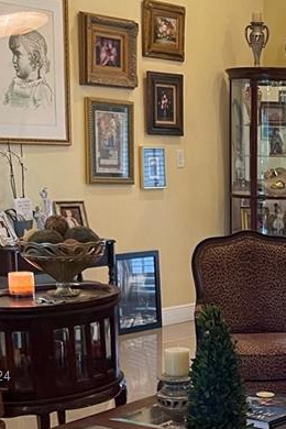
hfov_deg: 16.6
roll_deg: +0.1
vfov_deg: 24.7
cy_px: 377
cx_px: 305
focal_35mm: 80
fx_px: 953
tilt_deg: -11.9
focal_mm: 5.1
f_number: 1.6
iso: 320
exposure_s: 1/60
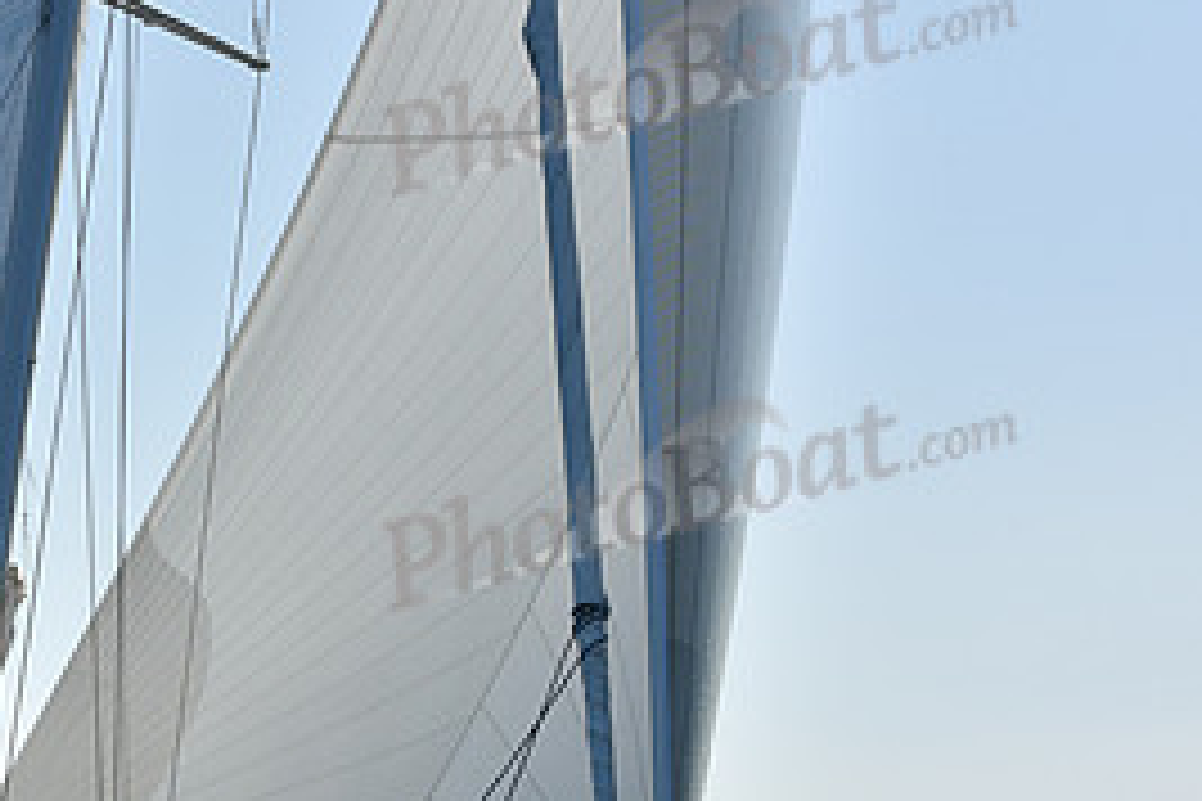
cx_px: 153
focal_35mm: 178
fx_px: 5943
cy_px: 790
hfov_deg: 11.5
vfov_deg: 7.7
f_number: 7.1
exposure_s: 1/1600
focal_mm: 82
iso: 250
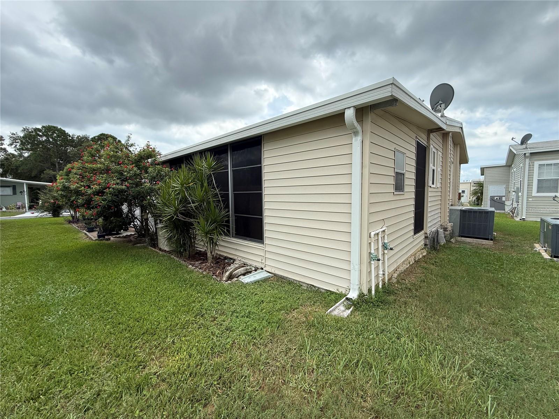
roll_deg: +0.5
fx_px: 226
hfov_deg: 102.1
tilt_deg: -2.9
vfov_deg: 85.7
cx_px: 280
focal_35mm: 14
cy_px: 210
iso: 50
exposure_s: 1/1431
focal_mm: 2.22
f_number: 2.2
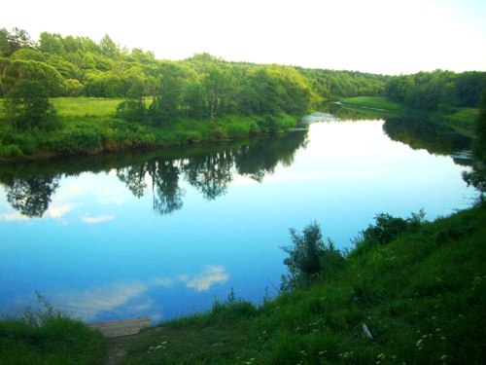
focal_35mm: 38
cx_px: 243
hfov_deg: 49.0
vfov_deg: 37.7
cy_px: 182
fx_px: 534
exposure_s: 1/250
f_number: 2.7
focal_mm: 6.2
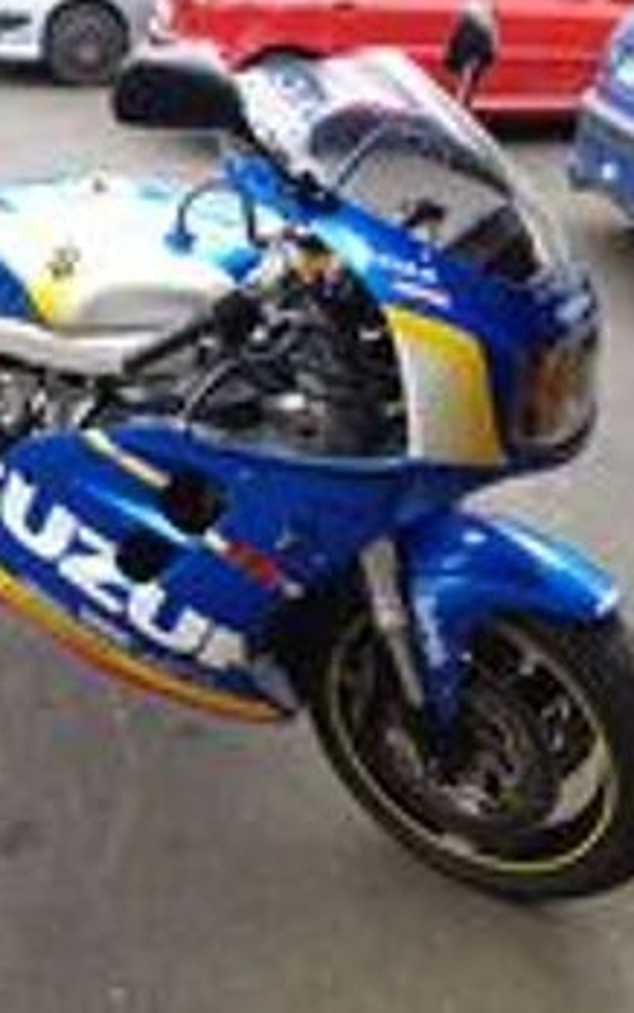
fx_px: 1049
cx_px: 192
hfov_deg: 33.2
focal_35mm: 38
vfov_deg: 51.5
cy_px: 506
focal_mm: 3.92
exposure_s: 1/196
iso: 40
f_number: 1.7
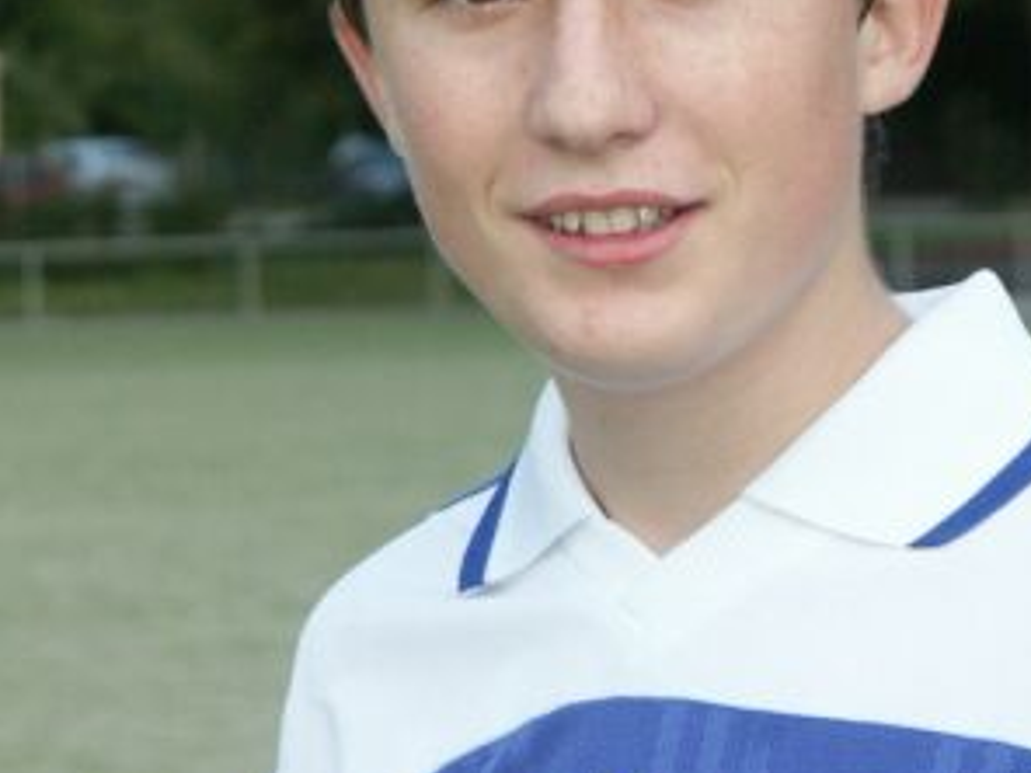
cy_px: 138
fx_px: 7357
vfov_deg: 6.0
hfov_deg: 8.0
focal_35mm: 247
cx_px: 578
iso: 200
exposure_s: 1/350
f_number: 4.5
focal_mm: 34.64
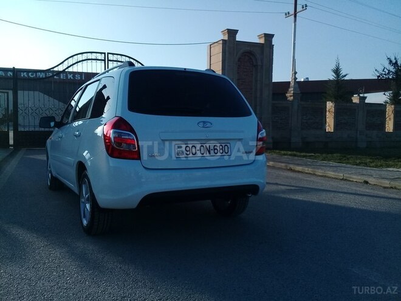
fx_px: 359
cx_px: 200
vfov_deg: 45.4
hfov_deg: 58.4
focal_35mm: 31
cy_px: 150
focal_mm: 3.3
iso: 64
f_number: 2.2
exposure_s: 1/1414
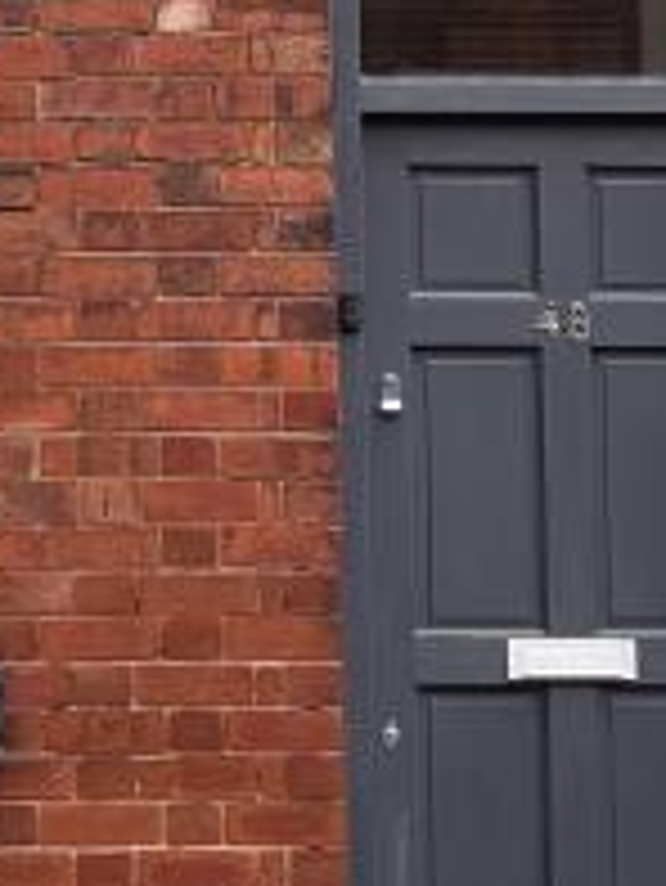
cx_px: 76
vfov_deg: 14.2
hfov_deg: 10.9
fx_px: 3459
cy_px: -166
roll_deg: -0.1
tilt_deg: +7.1
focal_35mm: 135
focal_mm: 5.96
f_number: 1.6
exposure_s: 1/654
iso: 50
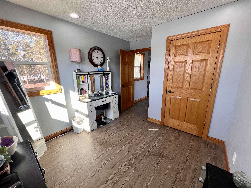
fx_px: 94
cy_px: 94
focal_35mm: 13
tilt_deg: -15.1
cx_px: 126
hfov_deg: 106.2
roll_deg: +1.0
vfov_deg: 89.9
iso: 80
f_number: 1.8
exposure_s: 1/120
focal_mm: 1.57
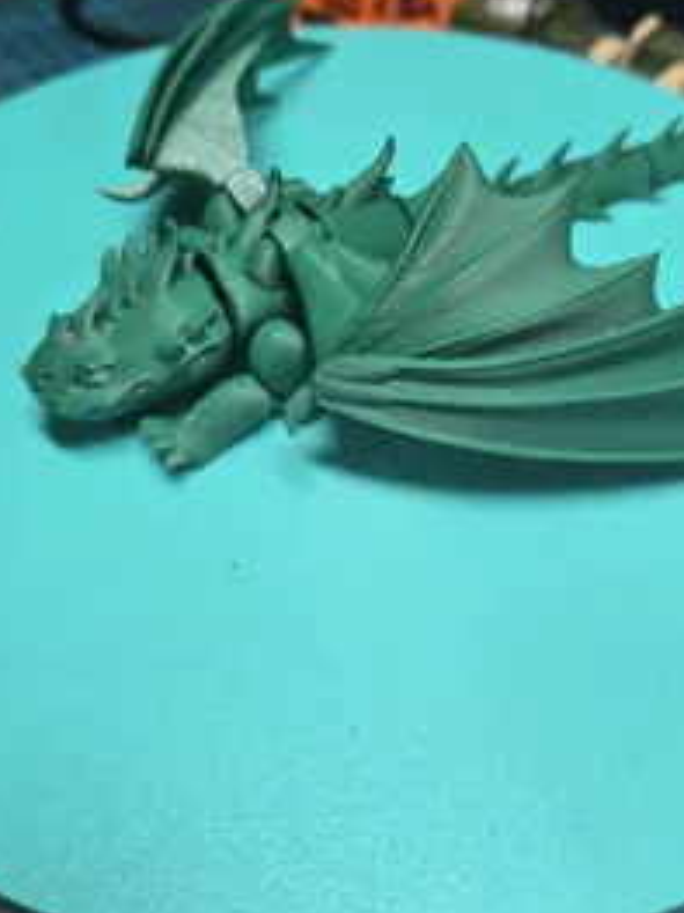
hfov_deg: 40.6
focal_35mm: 35
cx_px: 392
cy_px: 392
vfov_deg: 52.5
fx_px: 923
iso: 50
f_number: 1.7
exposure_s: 1/52
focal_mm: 6.3
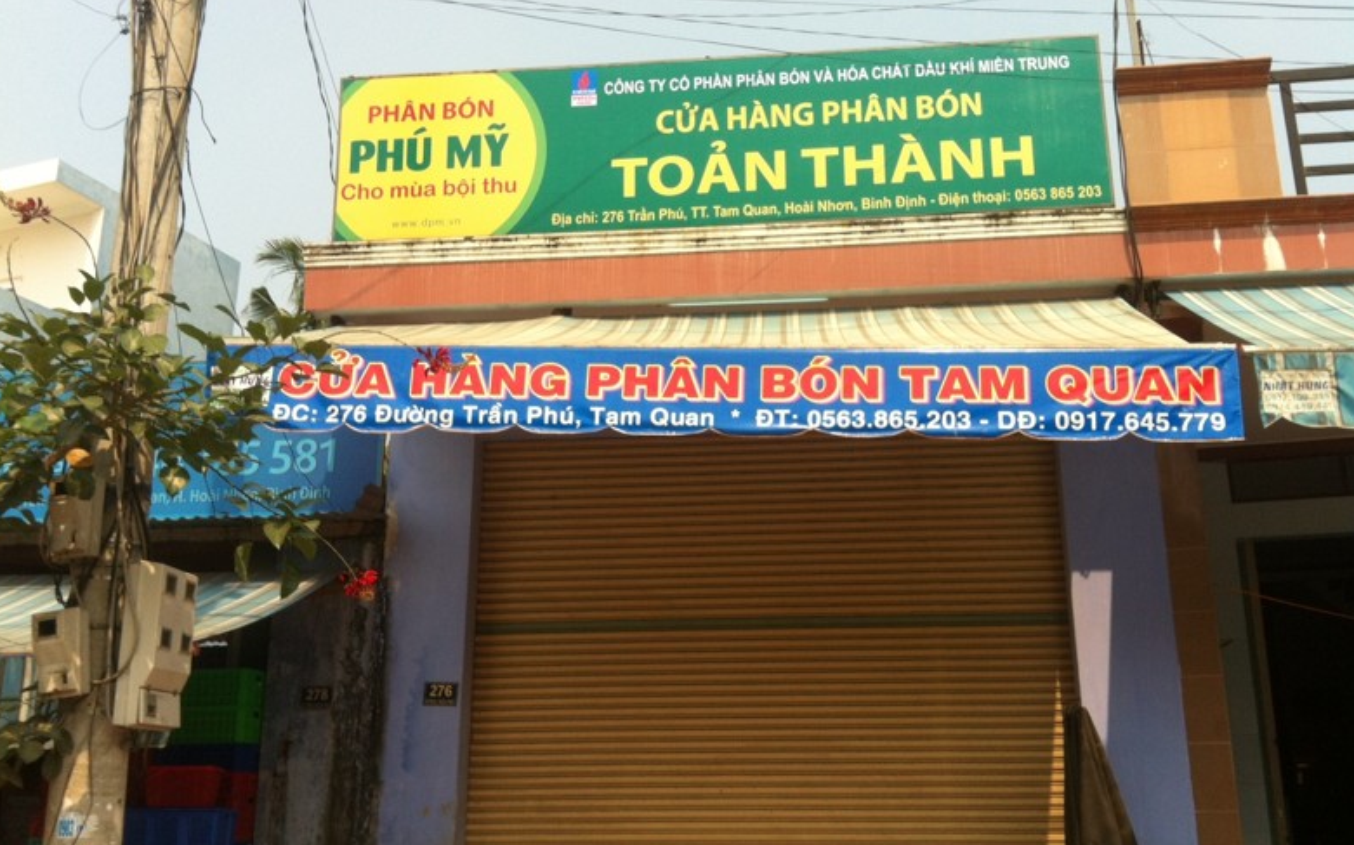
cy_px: 419
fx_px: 1402
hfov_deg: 51.6
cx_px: 675
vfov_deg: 33.6
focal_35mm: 38
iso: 80
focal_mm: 3.85
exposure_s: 1/1205
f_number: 2.8
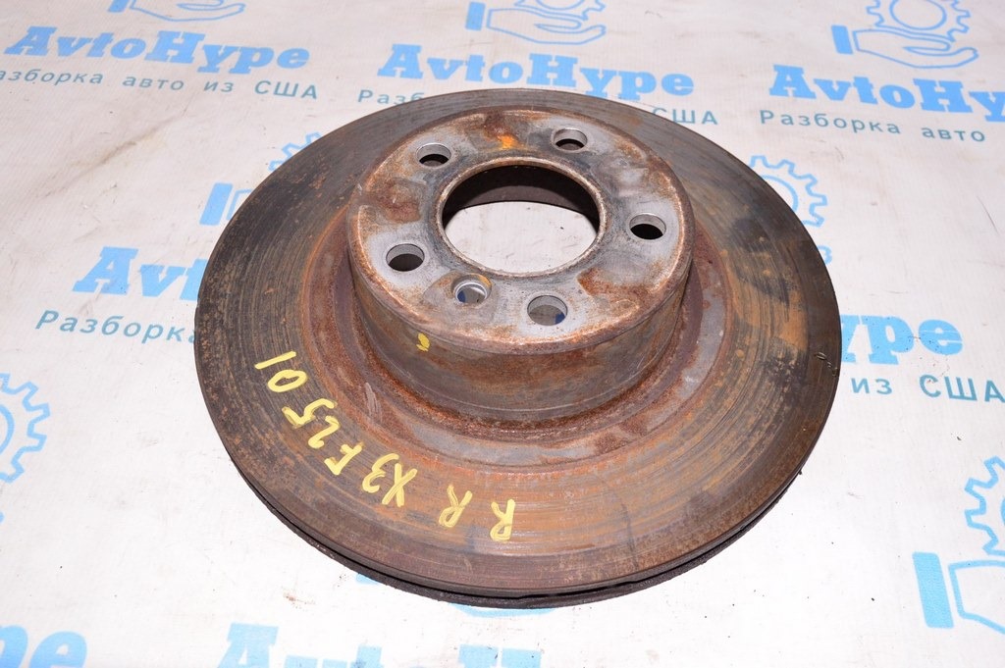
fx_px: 920
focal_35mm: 33
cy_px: 334
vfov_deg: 39.9
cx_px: 502
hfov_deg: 57.3
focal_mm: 22
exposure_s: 1/200
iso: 1600
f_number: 8
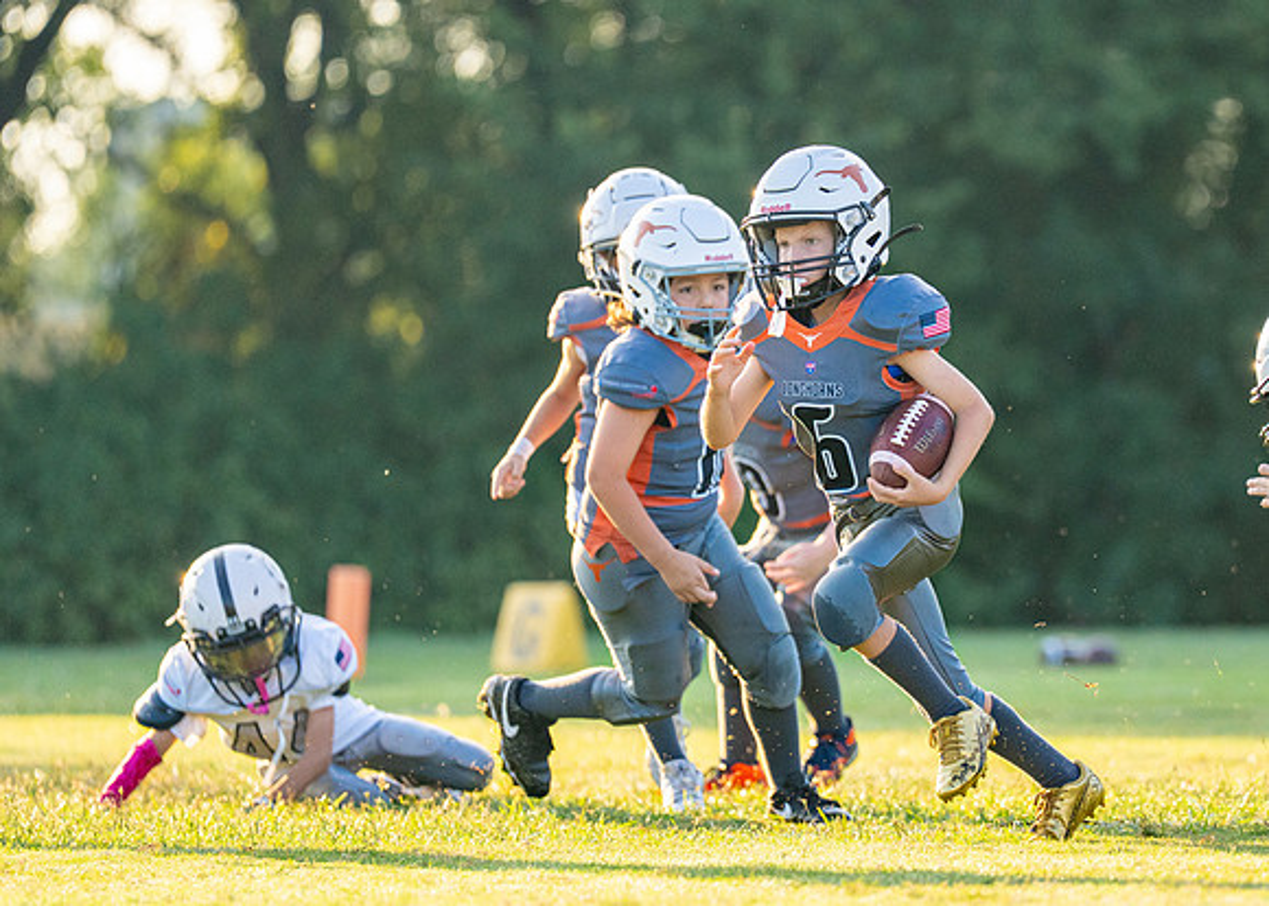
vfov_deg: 3.9
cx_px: 940
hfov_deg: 5.5
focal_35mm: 369
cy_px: 469
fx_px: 13293
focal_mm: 200
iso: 500
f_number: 2.8
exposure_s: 1/2500
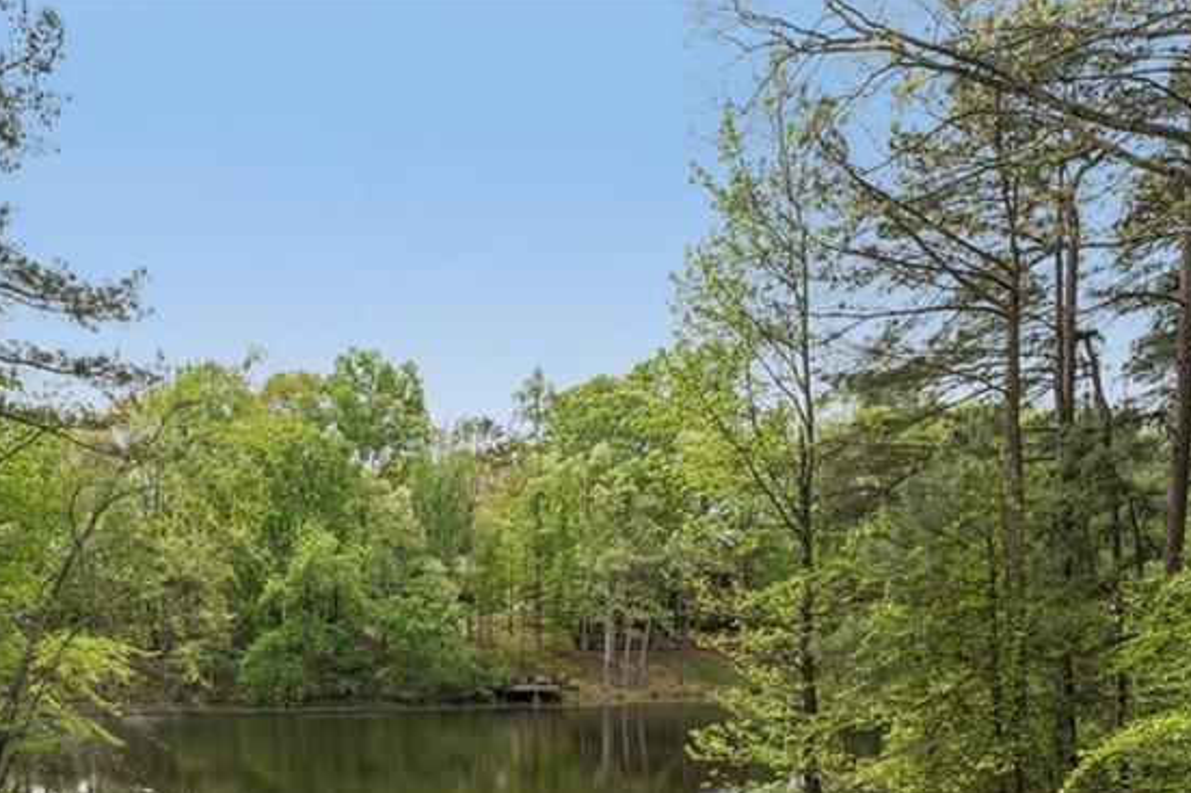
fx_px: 860
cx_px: 337
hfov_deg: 66.2
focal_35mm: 26
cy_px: 729
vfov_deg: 44.6
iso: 100
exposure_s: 1/125
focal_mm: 14
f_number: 8
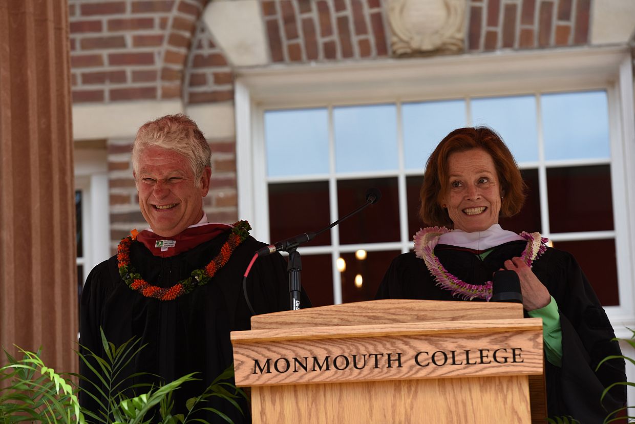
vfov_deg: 7.9
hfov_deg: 11.7
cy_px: 212
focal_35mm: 175
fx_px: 3088
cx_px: 318
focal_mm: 175
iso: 100
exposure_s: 1/125
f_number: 5.6
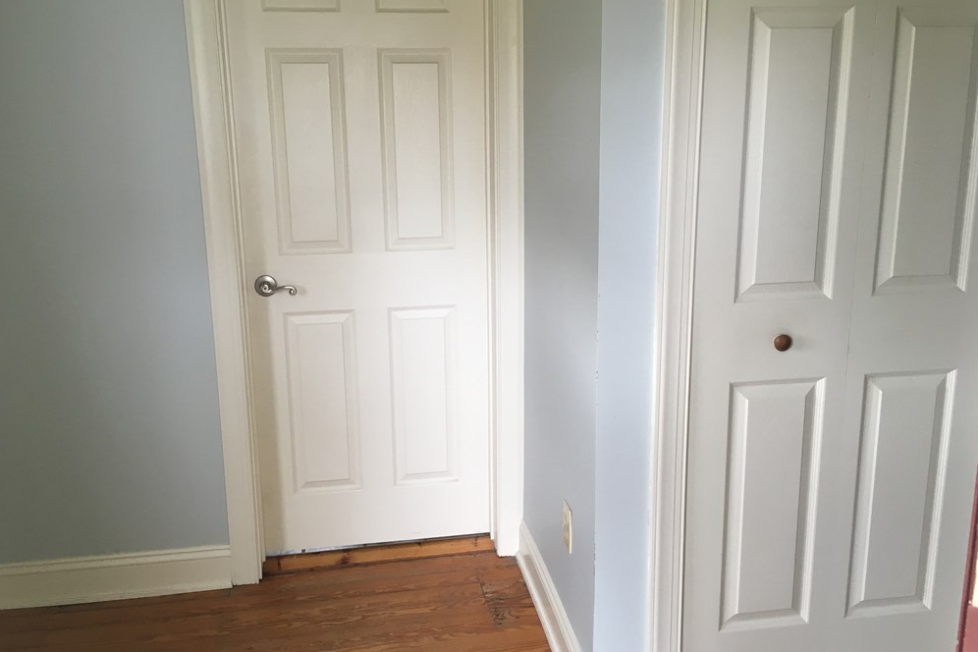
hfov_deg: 60.3
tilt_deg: -12.3
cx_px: 480
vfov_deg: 42.3
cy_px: 309
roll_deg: +1.6
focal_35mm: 31
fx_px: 842
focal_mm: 4.15
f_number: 2.2
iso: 50
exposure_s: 1/30
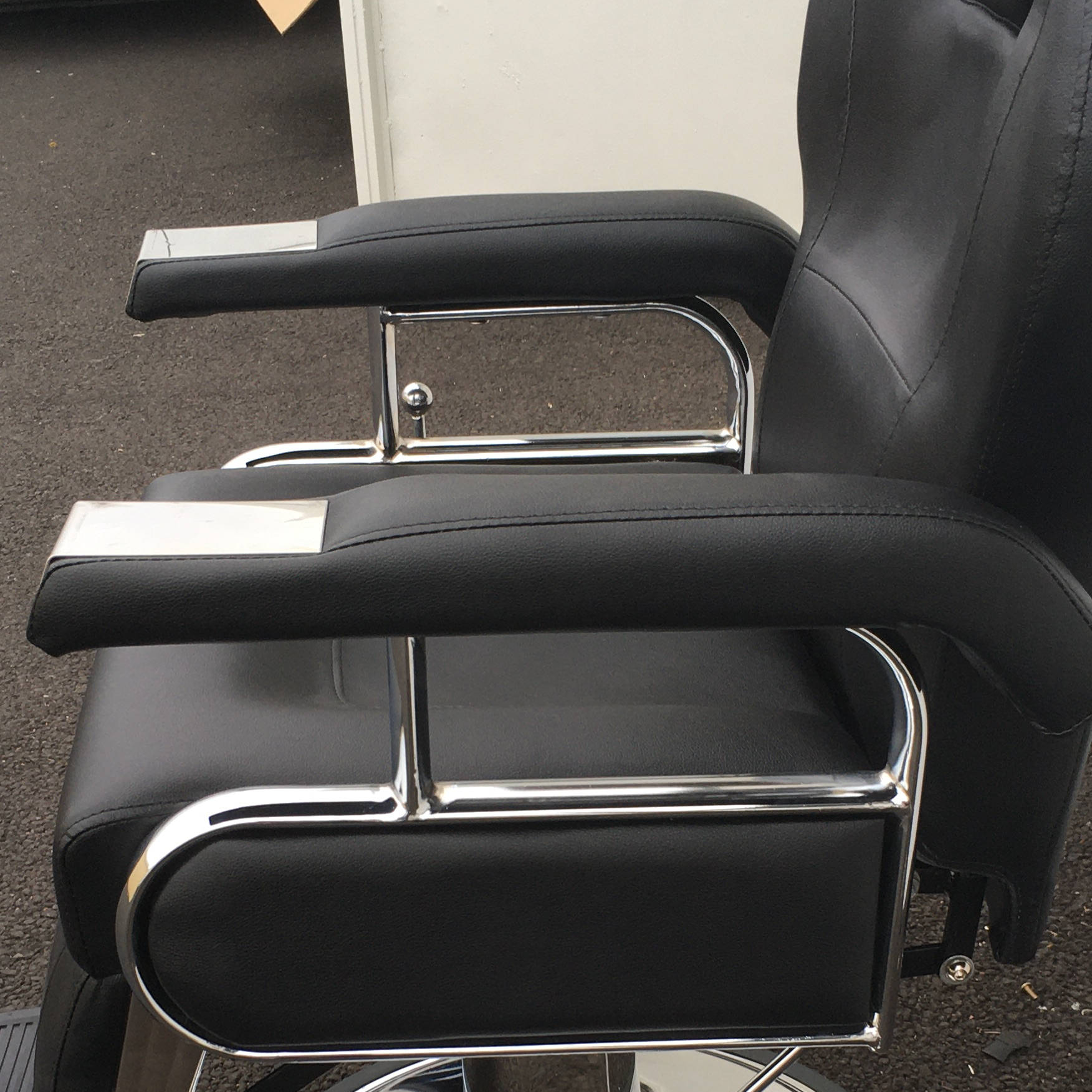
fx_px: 2106
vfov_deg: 28.5
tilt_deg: -31.9
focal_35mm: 59
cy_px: 852
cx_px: 553
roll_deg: +2.6
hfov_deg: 29.1
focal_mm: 4.15
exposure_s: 1/100
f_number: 2.2
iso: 32
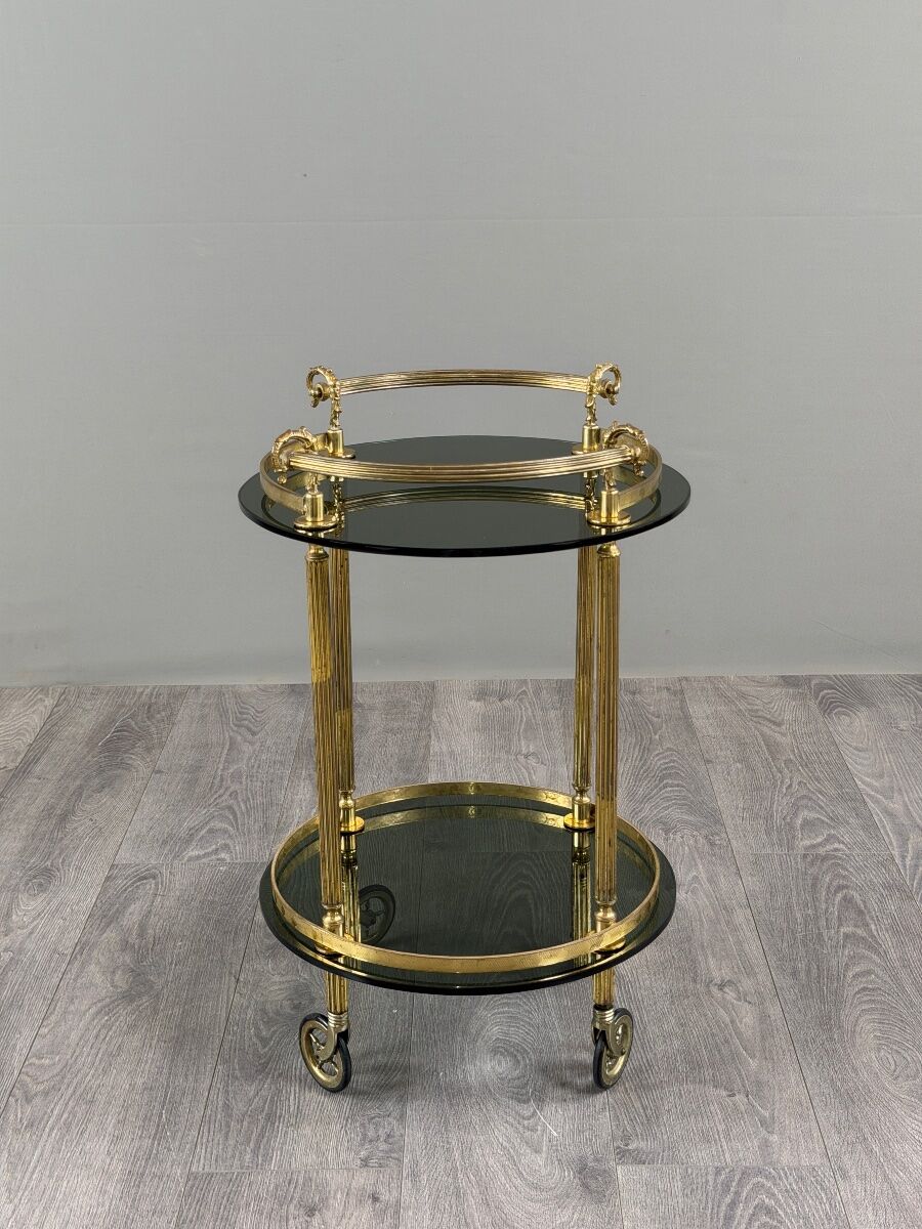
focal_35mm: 48
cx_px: 461
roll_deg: +0.9
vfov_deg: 39.7
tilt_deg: -19.1
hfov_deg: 30.3
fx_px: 1705
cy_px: 614
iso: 125
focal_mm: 6.76
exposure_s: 1/50
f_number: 1.78
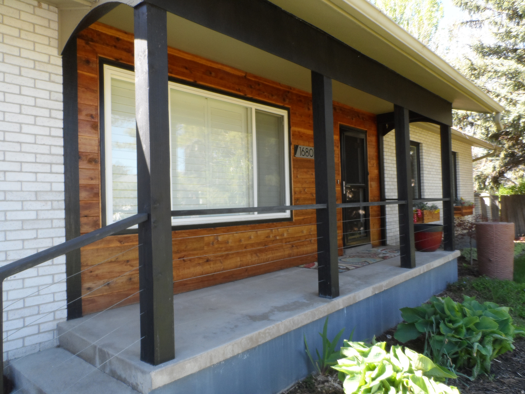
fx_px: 364
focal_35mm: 24
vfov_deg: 56.8
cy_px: 197
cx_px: 262
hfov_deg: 71.6
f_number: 3.2
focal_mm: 4
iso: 80
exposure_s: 1/125
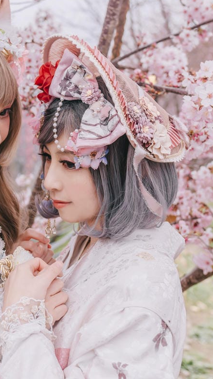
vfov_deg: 37.2
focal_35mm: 56
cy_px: 187
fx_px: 562
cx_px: -10
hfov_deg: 20.6
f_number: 4
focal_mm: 35
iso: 100
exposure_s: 1/800
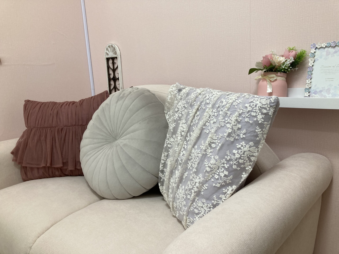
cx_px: 170
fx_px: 274
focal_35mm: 28
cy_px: 127
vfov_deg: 49.7
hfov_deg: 63.4
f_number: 1.8
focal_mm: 3.99
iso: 50
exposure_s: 1/120
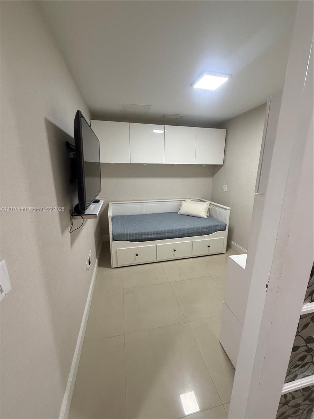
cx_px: 157
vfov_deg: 102.1
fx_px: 169
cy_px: 210
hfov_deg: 85.7
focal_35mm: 14
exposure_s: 1/60
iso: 400
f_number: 2.2
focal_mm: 2.22
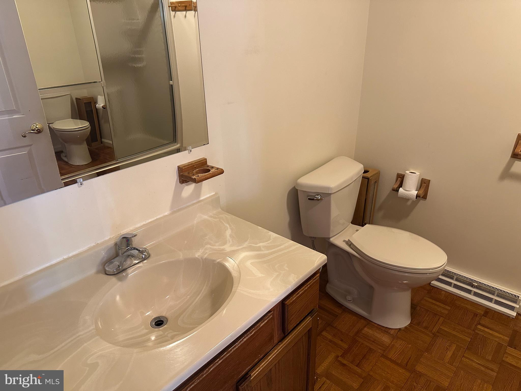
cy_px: 196
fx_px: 361
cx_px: 260
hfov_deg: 71.6
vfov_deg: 56.8
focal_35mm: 24
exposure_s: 1/60
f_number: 1.78
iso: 500
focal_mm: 6.86
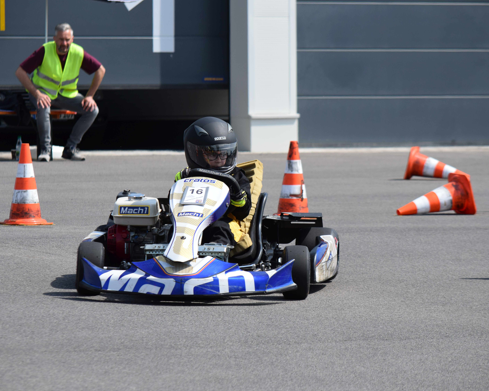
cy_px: 195
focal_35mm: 254
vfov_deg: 6.1
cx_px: 232
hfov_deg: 7.6
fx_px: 3676
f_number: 6.3
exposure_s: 1/1600
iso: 400
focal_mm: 150
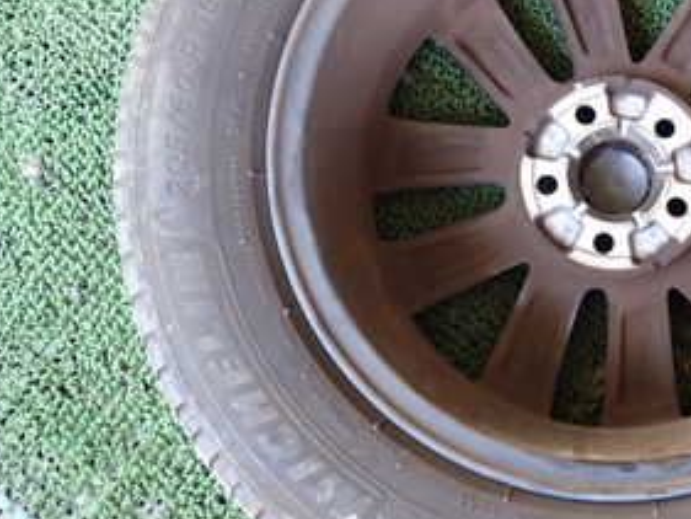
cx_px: 622
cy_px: 150
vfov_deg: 22.8
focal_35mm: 64
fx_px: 1278
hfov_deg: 29.0
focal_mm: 5.4
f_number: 2.3
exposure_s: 1/30
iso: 250
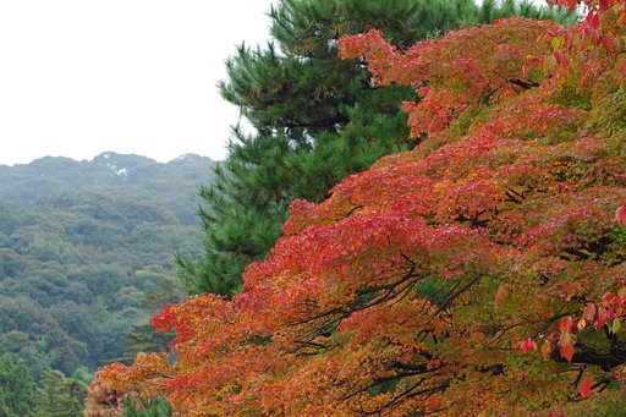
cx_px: 313
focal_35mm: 112
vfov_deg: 12.2
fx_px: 1947
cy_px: 208
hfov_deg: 18.3
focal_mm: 75
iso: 800
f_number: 8
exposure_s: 1/125
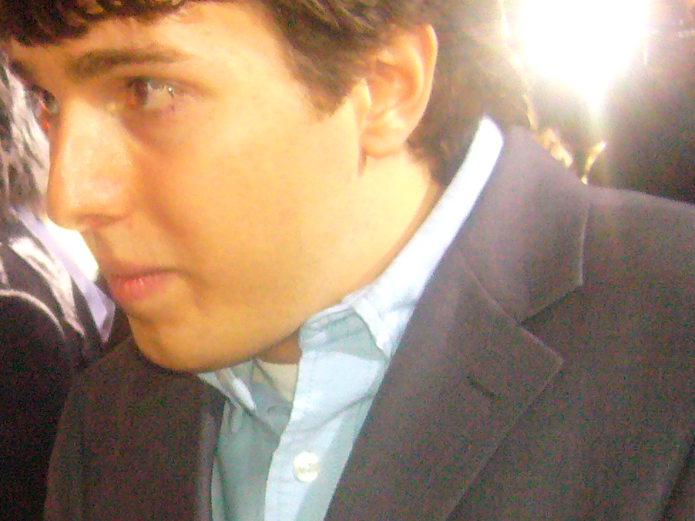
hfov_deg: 18.9
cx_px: -11
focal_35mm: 101
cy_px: 328
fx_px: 2028
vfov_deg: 14.6
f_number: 2.8
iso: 400
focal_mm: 5.8
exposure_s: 1/40
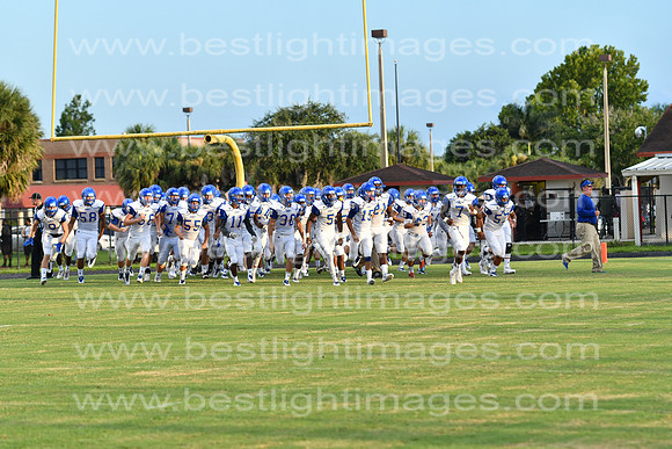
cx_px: 336
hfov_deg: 12.4
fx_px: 3081
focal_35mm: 165
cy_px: 224
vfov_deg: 8.3
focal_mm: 110
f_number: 4
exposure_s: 1/1250
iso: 400
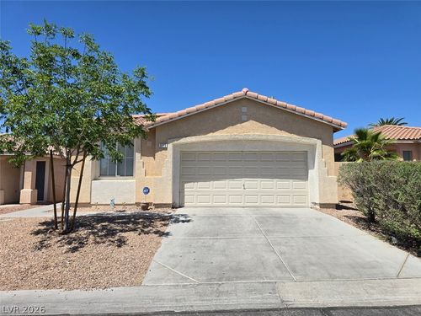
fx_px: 280
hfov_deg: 73.9
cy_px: 158
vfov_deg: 58.9
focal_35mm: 23
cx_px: 210
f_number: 1.7
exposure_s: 1/947
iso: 12
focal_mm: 6.3
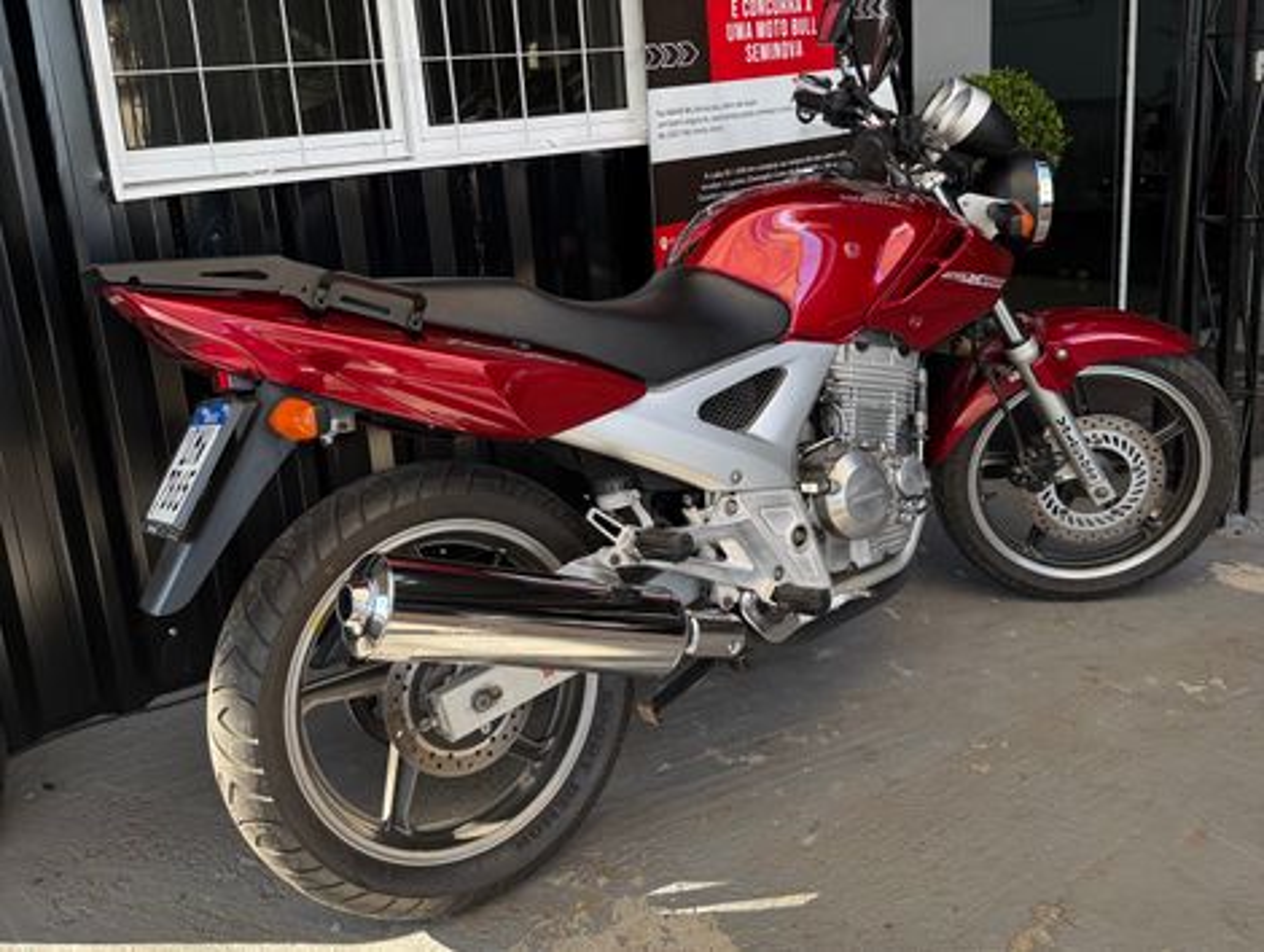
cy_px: 476
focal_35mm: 24
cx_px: 632
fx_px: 878
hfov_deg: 71.5
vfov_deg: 56.9
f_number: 1.78
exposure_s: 1/293
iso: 100
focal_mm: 6.76
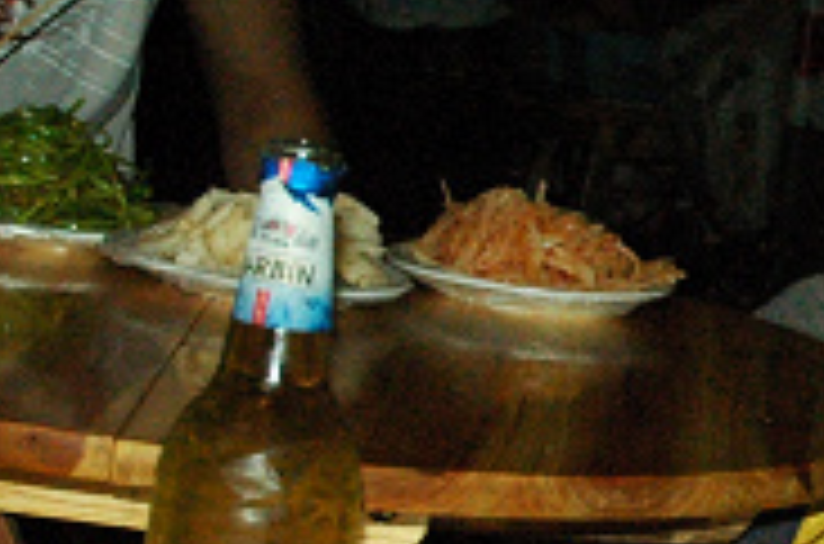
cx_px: 1018
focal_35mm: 164
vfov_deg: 8.3
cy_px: 326
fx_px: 3748
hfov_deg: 12.2
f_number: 7.1
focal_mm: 25
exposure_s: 1/250
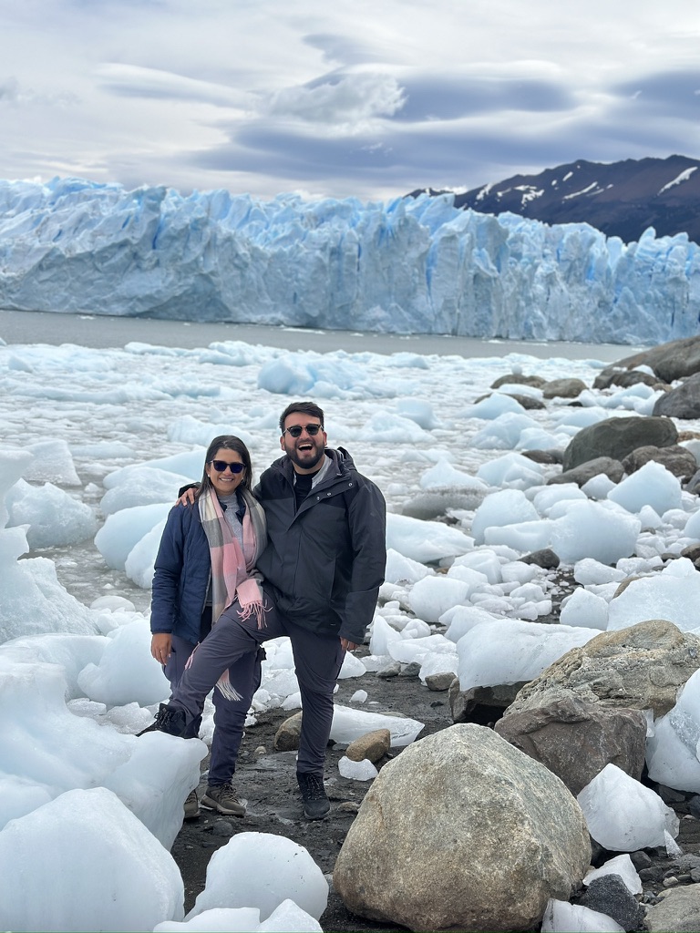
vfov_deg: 39.7
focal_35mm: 48
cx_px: 350
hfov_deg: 30.3
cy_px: 466
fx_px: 1294
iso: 100
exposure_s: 1/13699
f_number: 1.78
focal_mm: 6.86
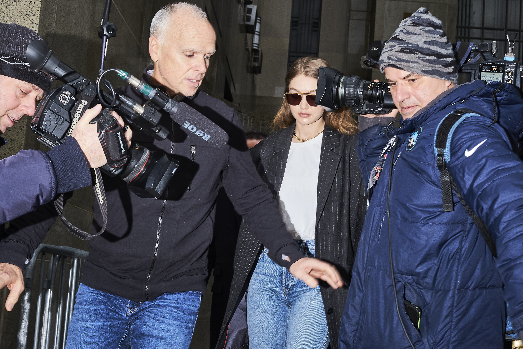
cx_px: 262
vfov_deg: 25.5
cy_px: 174
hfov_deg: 37.5
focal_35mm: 53
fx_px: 770
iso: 400
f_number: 8
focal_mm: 35
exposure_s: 1/160
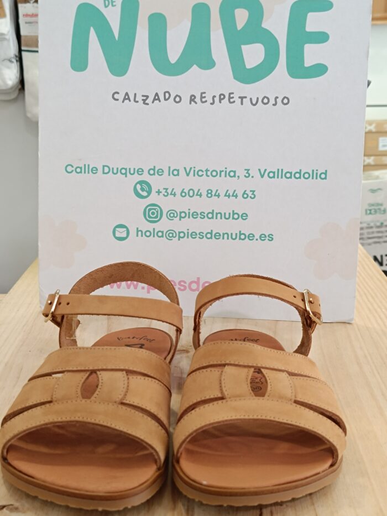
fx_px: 358
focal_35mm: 24
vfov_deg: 71.6
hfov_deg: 56.8
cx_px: 194
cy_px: 258
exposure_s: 1/101
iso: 531
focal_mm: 5.59
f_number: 1.88
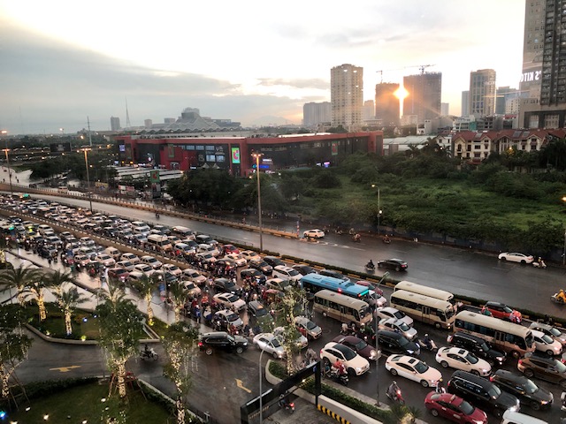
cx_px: 283
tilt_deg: -10.2
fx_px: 458
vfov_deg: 49.7
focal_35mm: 28
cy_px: 212
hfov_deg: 63.4
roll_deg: +1.9
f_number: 1.8
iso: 32
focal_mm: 4
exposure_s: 1/33
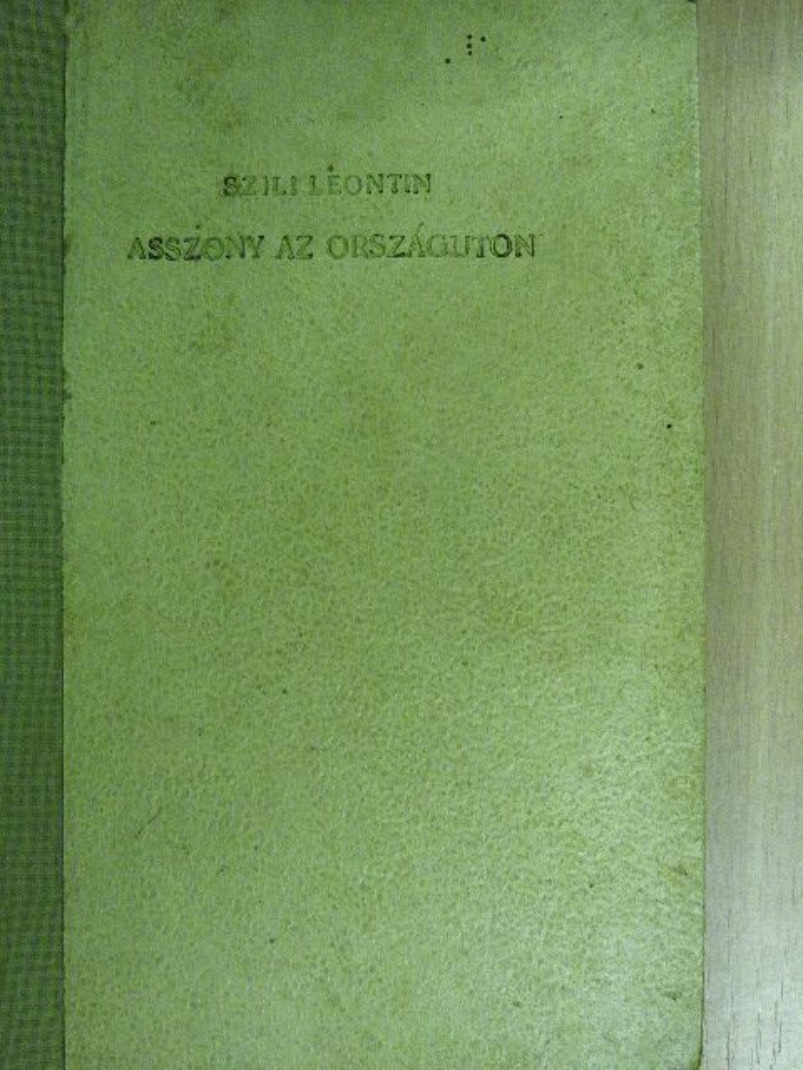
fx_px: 1546
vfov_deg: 38.2
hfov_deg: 29.1
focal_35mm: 50
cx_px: 402
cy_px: 535
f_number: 4
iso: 1100
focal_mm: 9
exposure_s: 1/80
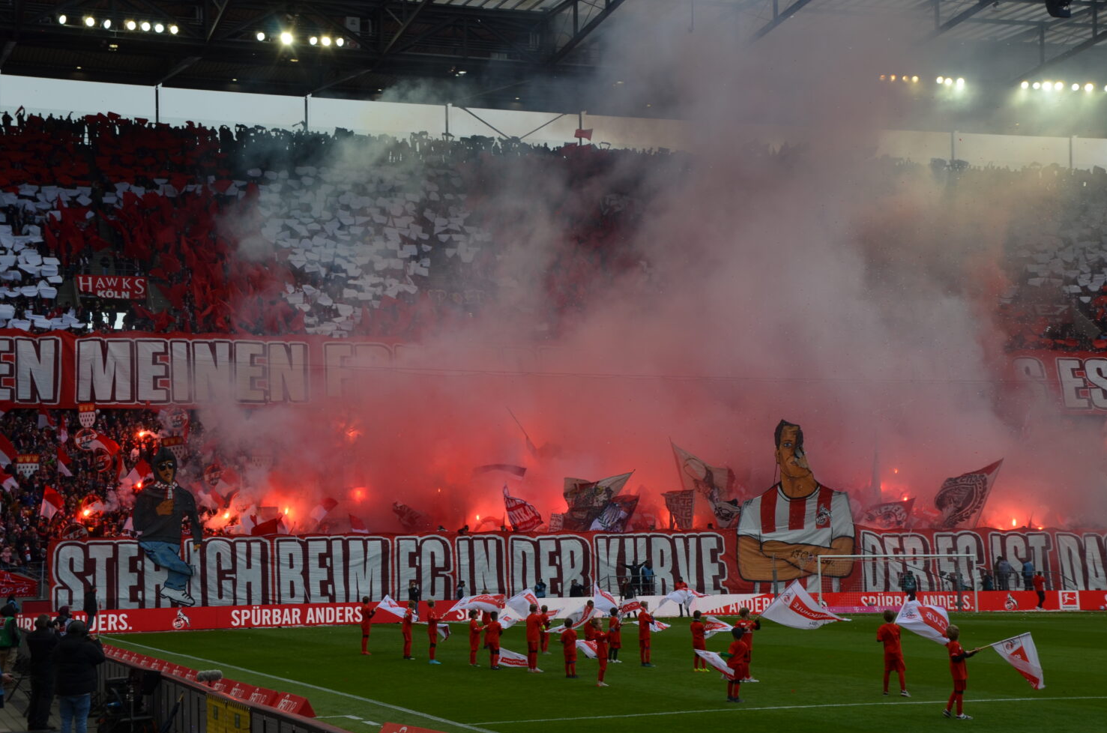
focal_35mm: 65
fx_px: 1994
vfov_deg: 20.8
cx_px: 564
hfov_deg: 31.0
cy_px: 349
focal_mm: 40
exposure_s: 1/250
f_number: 8
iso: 180
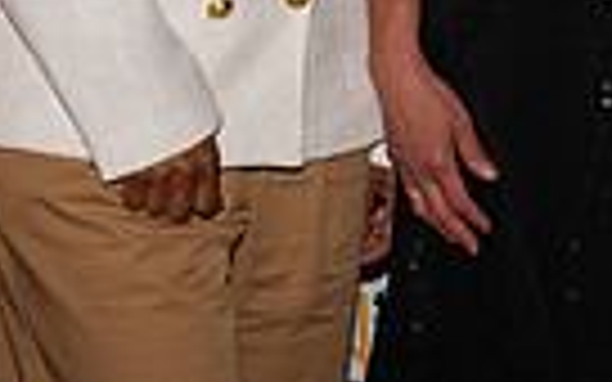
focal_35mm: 209
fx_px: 3486
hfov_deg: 10.0
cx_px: 414
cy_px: -337
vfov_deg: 6.1
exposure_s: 1/200
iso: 1000
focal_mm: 48
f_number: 4
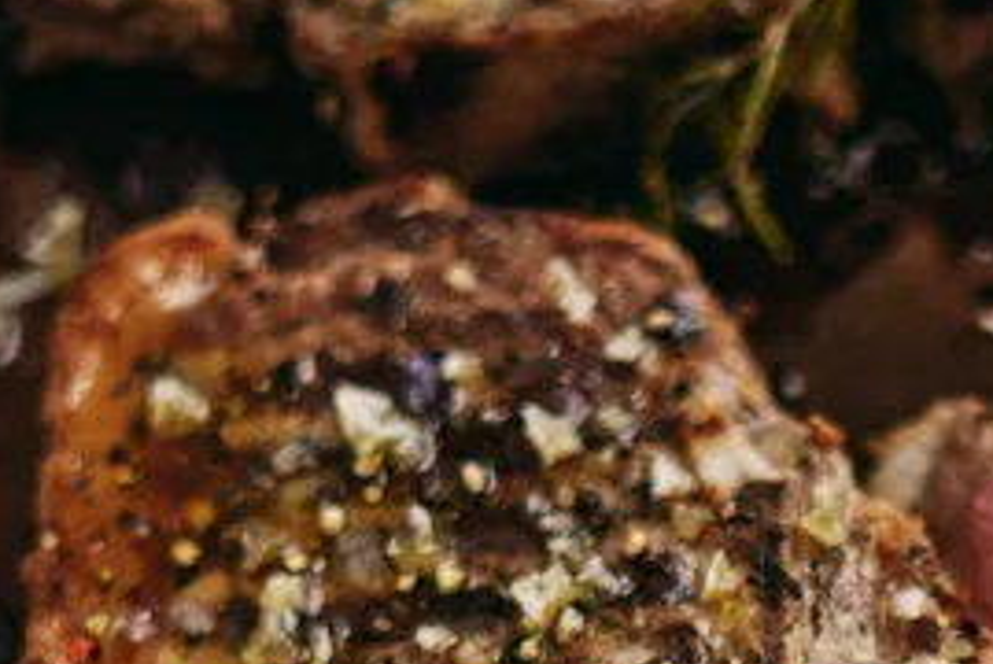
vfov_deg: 7.2
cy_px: 943
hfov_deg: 10.7
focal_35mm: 190
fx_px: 5246
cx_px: 986
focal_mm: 50
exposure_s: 1/160
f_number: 1.8
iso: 64
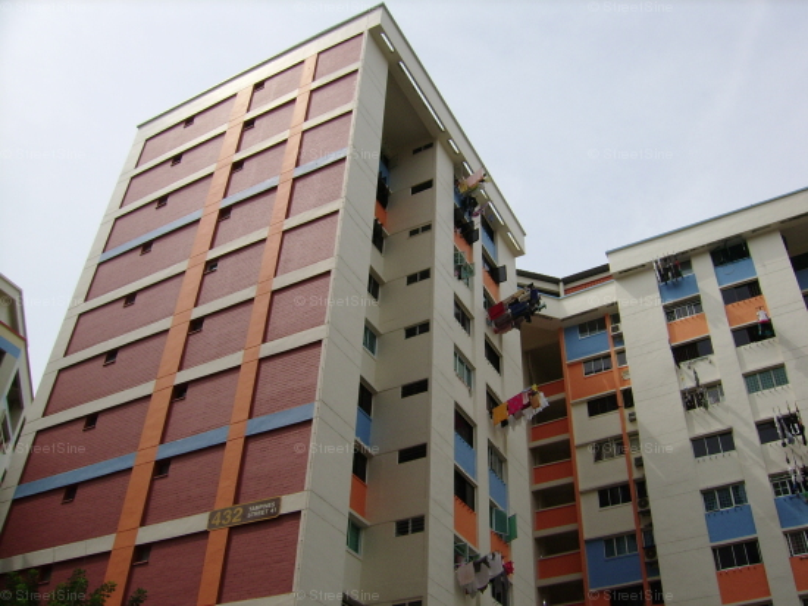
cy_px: 303
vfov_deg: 40.7
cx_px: 404
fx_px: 817
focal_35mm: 35
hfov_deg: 52.6
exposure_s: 1/771
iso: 50
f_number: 5.8
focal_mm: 5.95
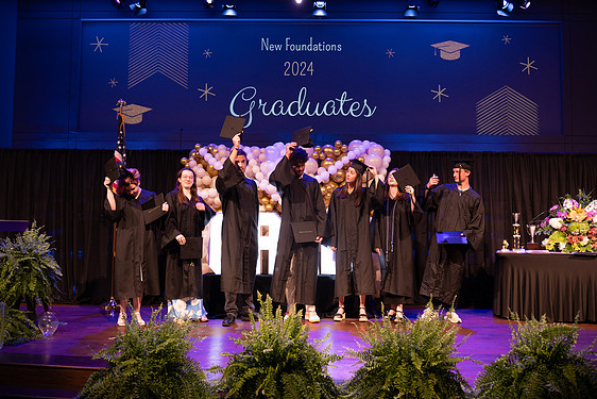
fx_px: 547
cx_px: 304
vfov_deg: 40.0
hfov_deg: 57.2
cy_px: 195
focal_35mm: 33
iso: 1600
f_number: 4
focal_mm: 32
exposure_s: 1/200
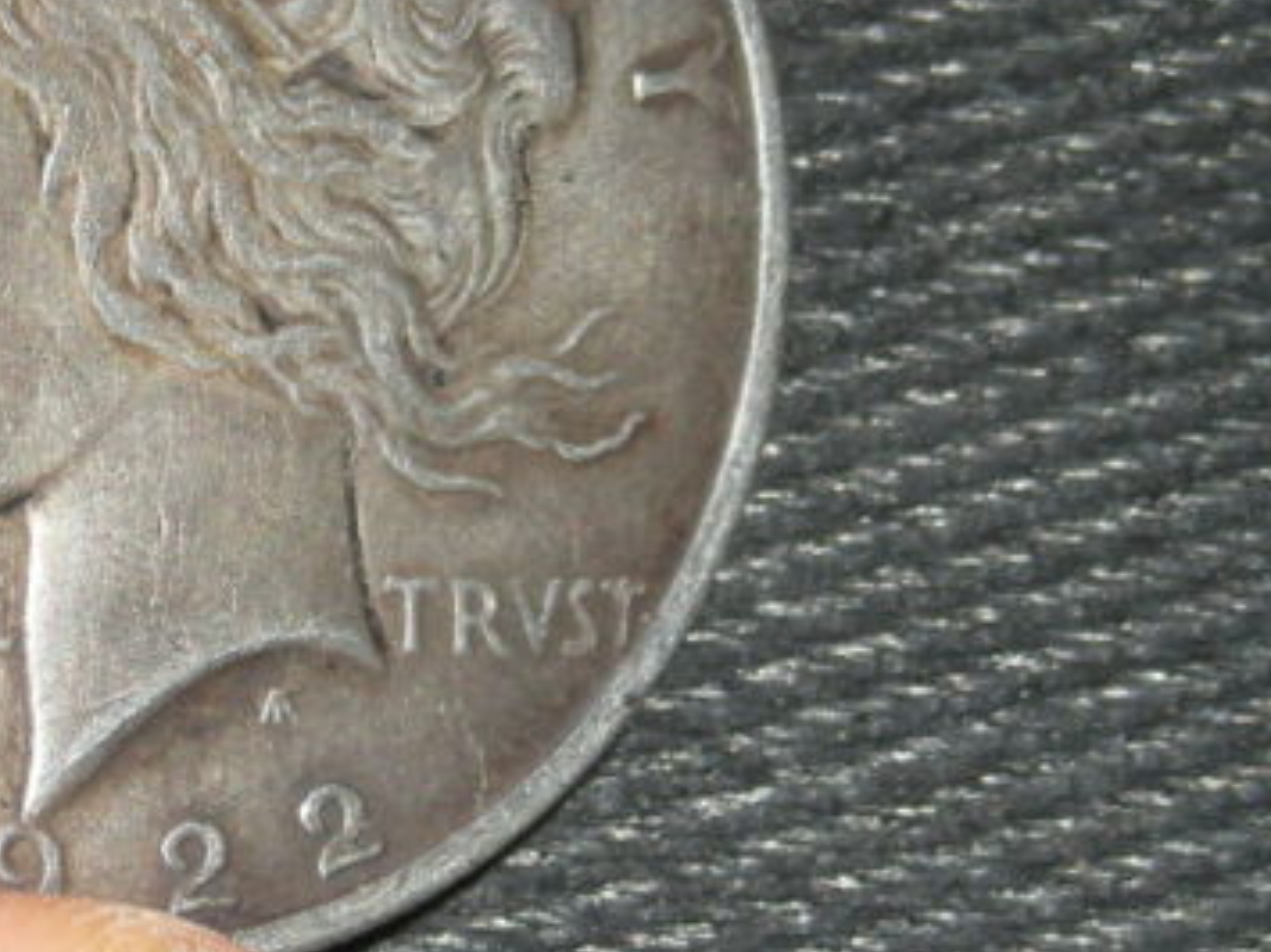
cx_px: 86
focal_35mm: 214
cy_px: 208
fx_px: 7855
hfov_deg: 9.2
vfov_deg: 6.9
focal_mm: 12.3
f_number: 7.8
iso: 50
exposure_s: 1/60
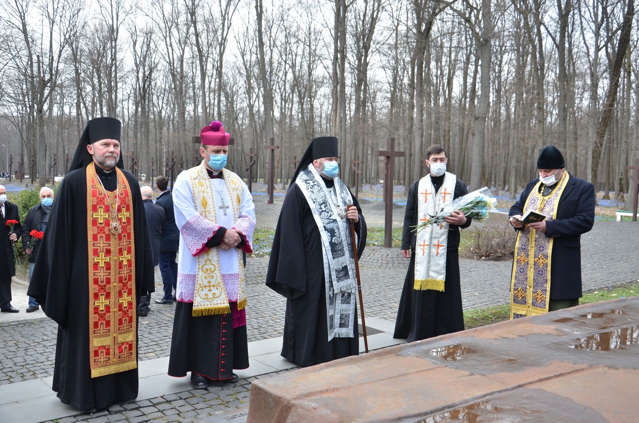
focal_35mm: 36
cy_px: 212
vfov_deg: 36.7
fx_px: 638
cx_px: 320
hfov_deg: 53.2
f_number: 6.3
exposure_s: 1/400
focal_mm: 24
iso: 400
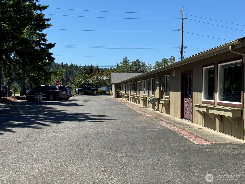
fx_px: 340
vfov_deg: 30.3
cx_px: 122
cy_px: 92
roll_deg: -0.4
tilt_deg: -0.7
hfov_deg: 39.7
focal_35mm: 48
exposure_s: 1/4608
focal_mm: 6.76
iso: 64
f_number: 1.78
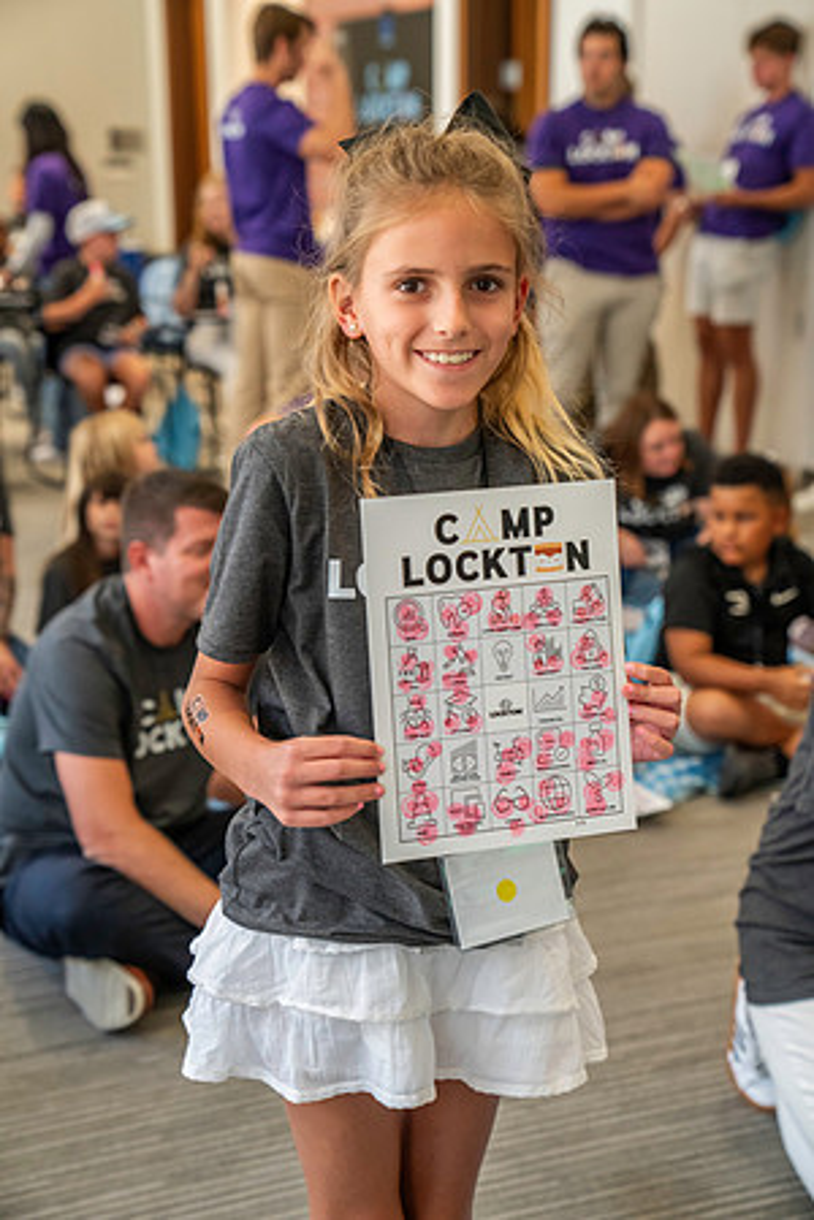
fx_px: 2069
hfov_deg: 22.3
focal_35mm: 61
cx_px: 407
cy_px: 610
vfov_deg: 32.9
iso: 2500
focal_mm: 61
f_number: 4
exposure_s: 1/160
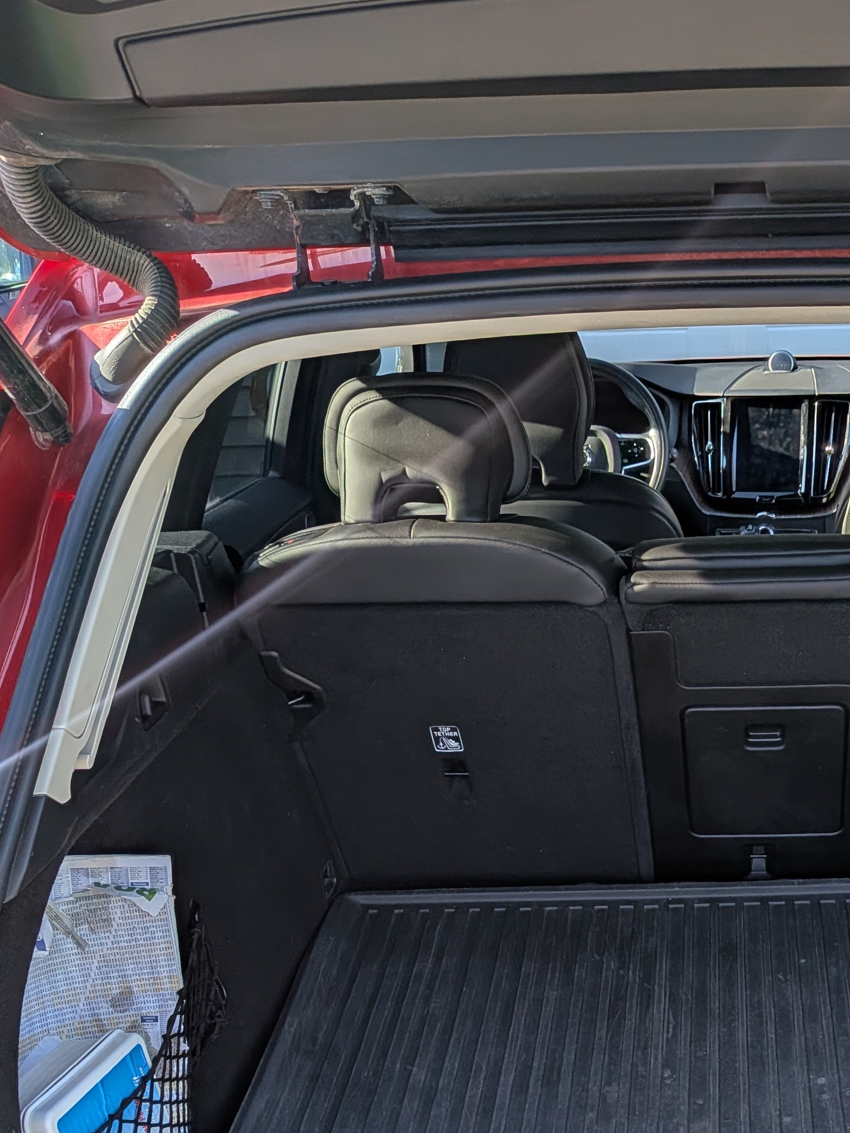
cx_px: 722
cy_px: 1066
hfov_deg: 30.5
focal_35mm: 46
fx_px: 1506
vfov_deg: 37.9
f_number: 1.7
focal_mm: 4.53
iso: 27
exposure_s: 1/290
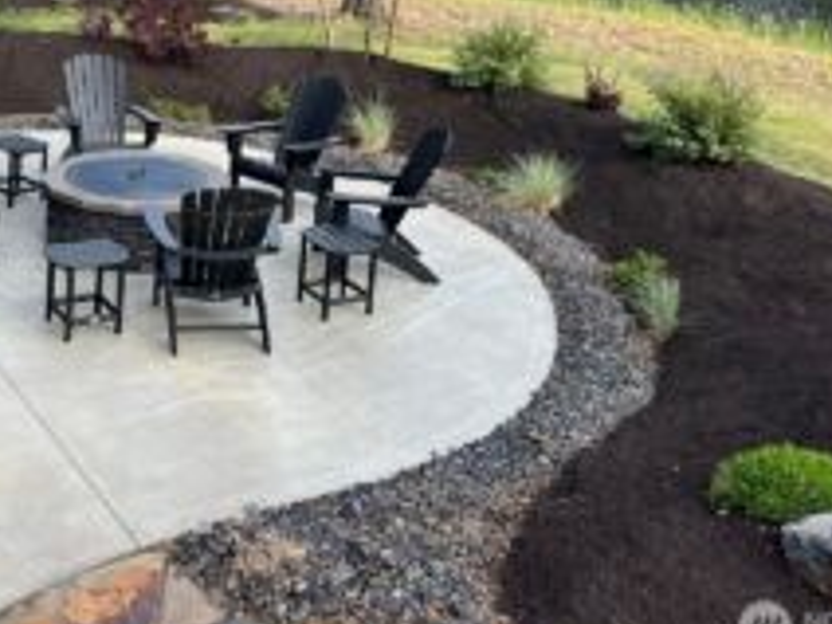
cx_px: 208
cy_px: 78
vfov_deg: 28.7
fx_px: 1178
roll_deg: -1.6
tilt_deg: -11.9
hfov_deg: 37.9
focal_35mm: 49
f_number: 1.5
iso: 50
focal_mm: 5.7
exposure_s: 1/567
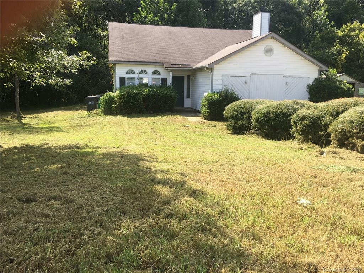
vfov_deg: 48.2
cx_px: 182
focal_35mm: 29
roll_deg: -0.7
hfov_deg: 61.7
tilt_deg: -10.5
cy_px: 136
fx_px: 305
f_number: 2.2
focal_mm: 4.15
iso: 25
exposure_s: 1/481
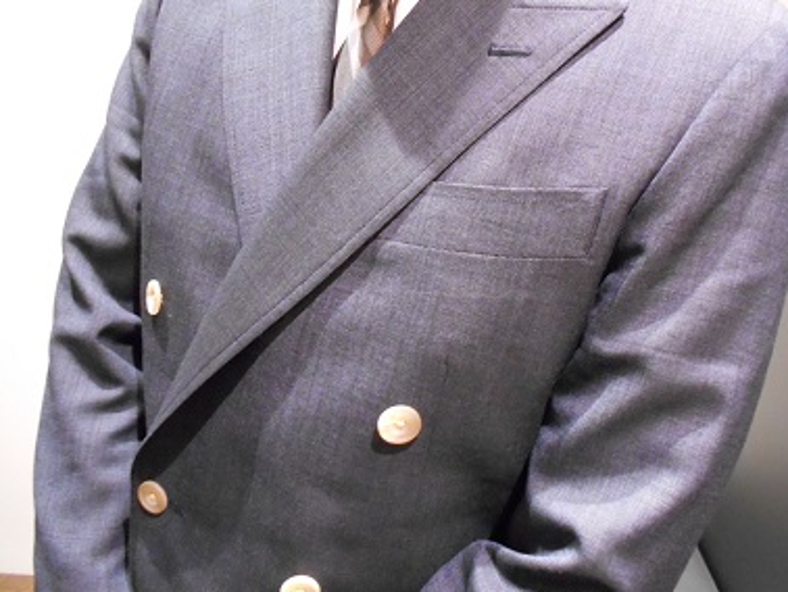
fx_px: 752
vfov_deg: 42.7
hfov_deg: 55.2
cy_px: 225
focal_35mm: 33
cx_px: 429
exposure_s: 1/20
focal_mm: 4.6
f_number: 3.2
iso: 800
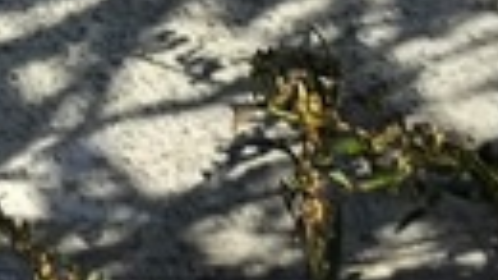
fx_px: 4409
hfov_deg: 6.4
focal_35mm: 334
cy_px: -744
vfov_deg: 3.5
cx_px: -220
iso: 50
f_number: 1.7
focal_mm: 4.71
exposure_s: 1/983
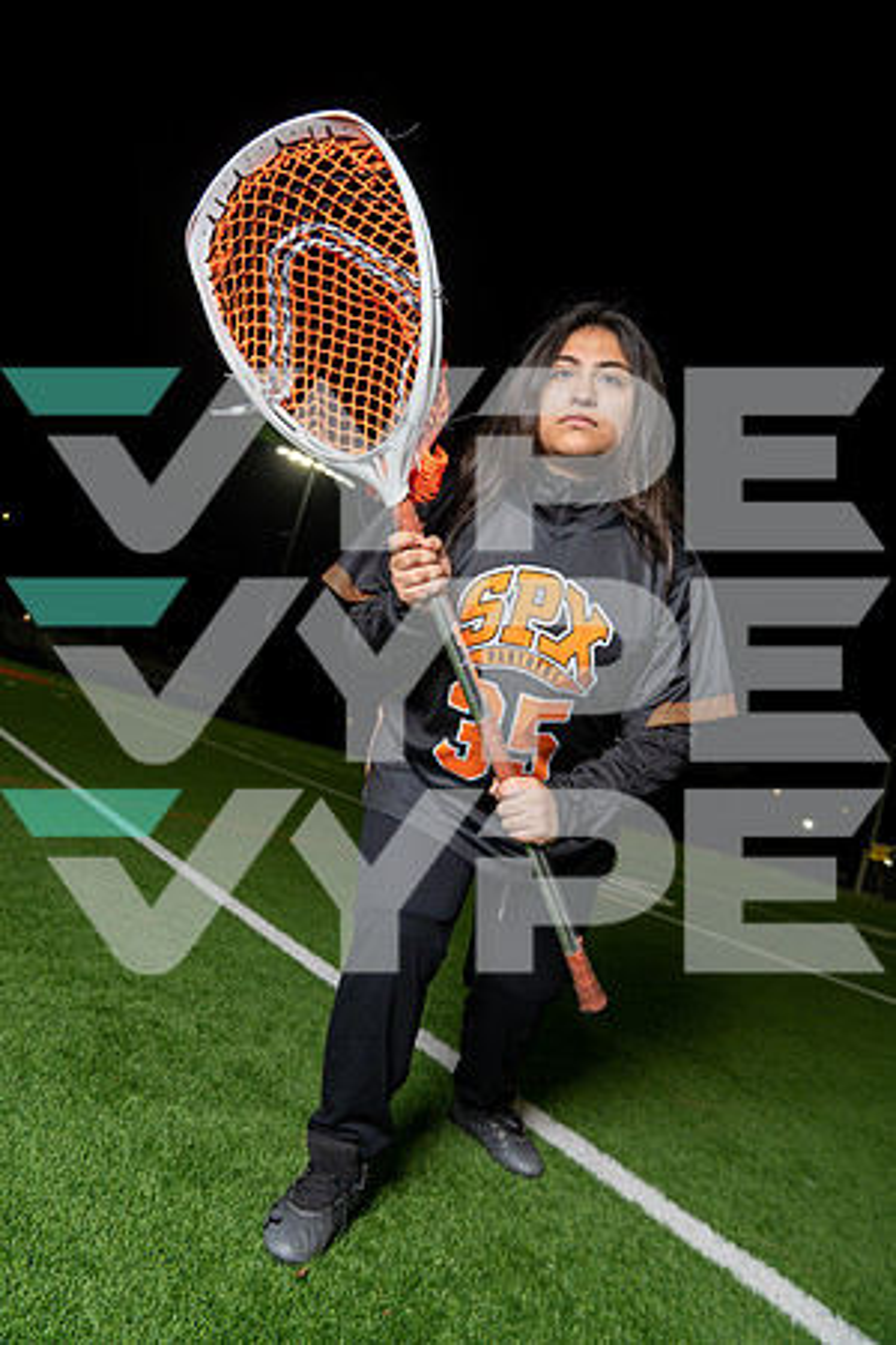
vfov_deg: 73.7
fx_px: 896
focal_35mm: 24
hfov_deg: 53.1
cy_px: 672
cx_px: 448
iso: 125
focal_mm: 24
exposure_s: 1/250
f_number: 4
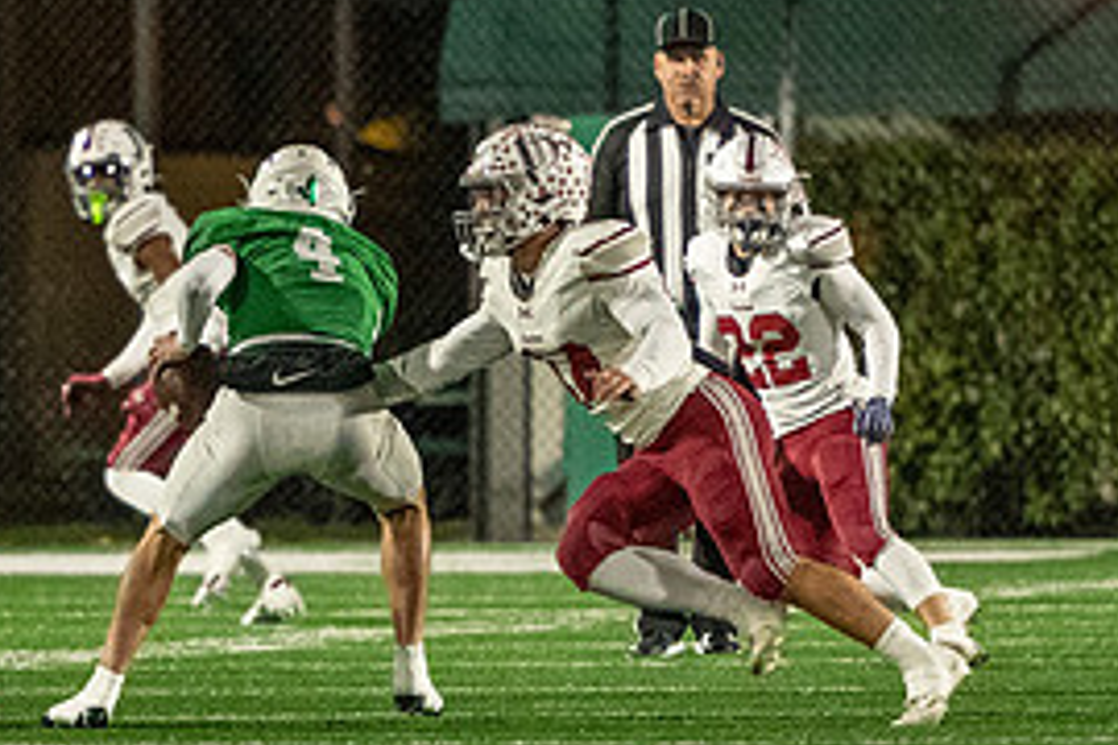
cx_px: 346
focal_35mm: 881
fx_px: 27358
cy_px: 513
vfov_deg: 1.6
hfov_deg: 2.3
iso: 7200
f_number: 2.8
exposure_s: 1/800
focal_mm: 200
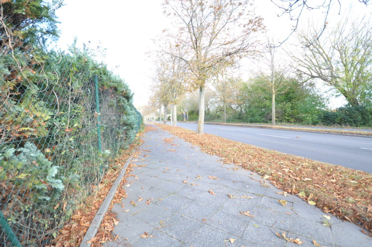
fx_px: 165
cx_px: 181
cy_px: 122
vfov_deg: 73.6
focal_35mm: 16
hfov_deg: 96.8
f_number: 3.5
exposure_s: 1/100
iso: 200
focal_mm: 10
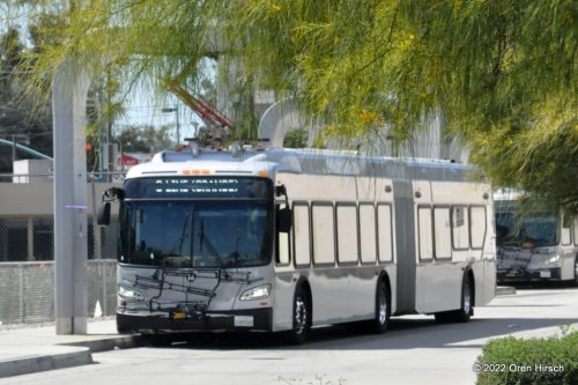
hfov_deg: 13.0
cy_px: 192
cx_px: 289
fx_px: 2528
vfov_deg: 8.7
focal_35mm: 158
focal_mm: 105
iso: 1600
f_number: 11
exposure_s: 1/2000
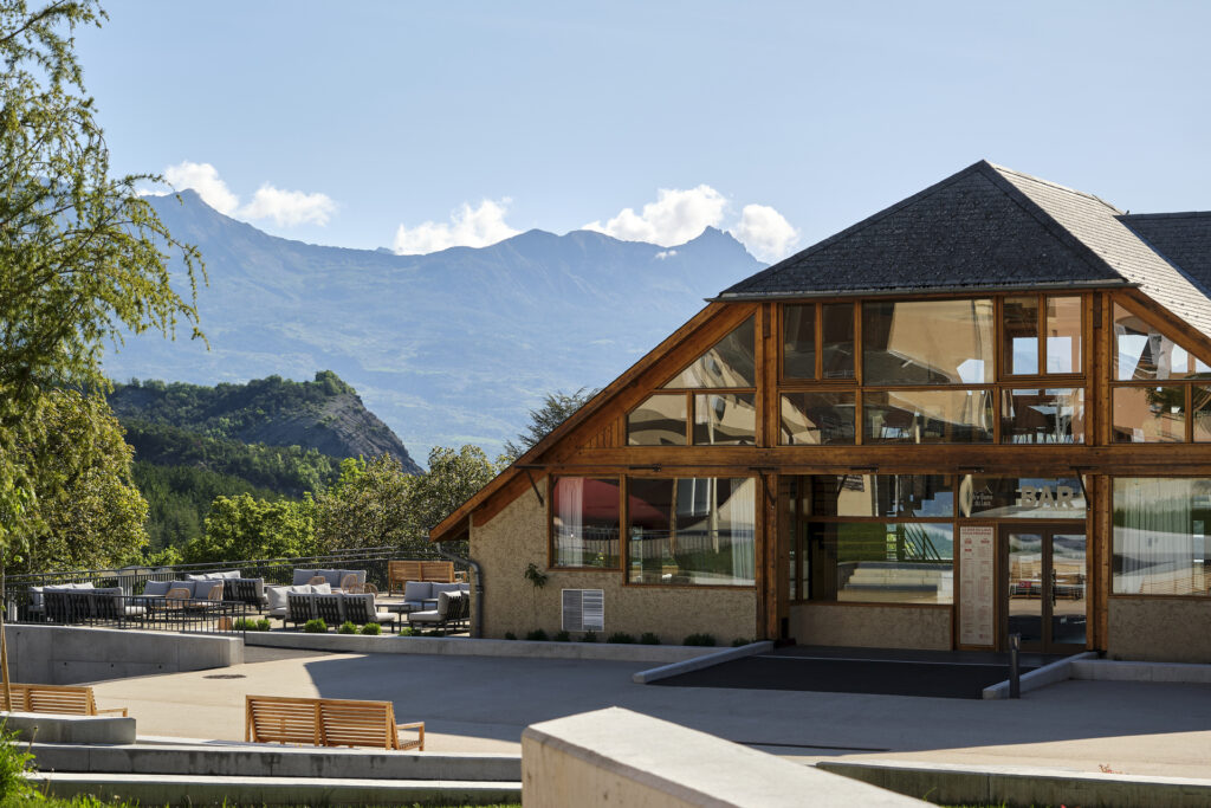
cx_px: 606
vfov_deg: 19.5
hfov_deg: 28.8
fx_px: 2355
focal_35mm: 70
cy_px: 404
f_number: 5.6
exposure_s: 1/450
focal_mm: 46.6
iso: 160
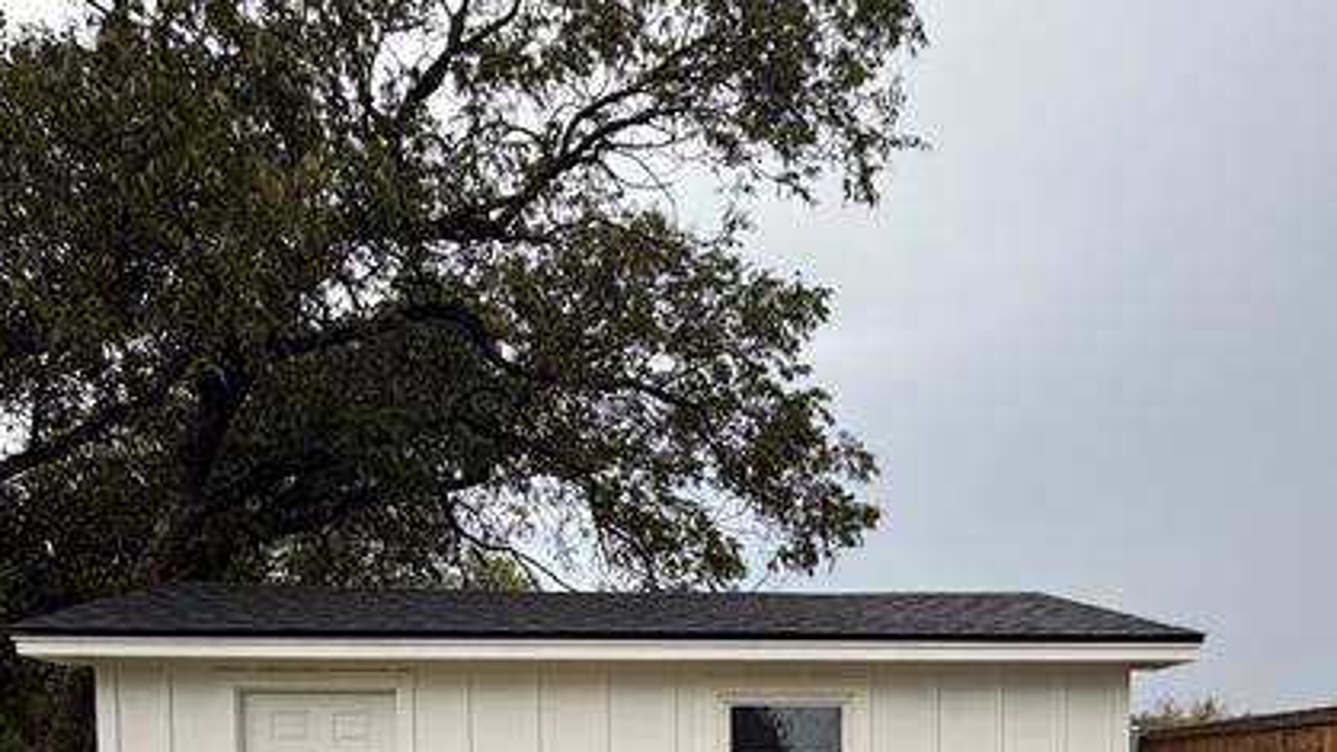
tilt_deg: -2.5
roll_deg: +0.2
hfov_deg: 67.9
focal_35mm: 28
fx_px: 993
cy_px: 867
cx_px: 662
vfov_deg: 34.5
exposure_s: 1/121
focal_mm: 2.22
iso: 125
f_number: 2.2
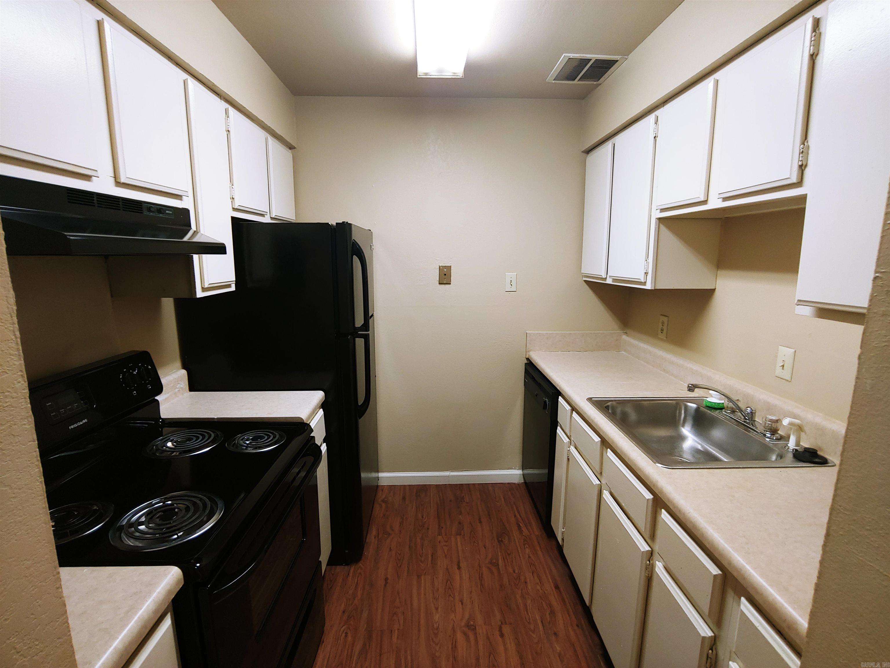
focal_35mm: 16
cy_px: 334
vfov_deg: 78.1
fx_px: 411
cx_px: 445
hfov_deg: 94.5
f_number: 1.9
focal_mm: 2.18
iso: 250
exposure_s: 1/24
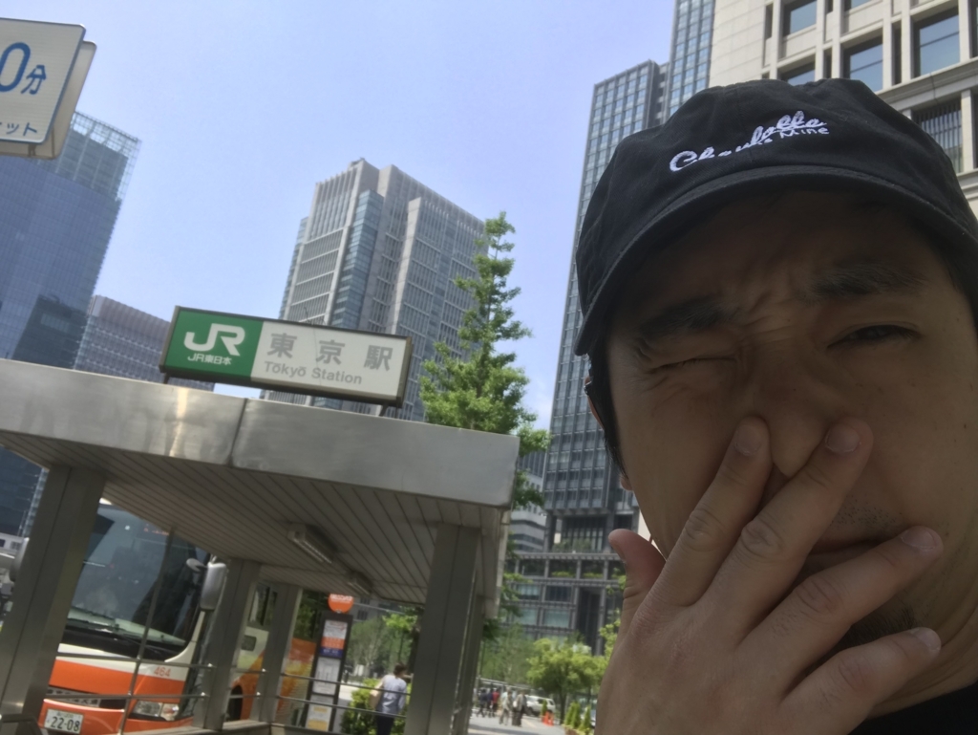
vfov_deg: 44.2
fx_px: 905
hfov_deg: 56.8
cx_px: 489
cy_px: 368
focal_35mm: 32
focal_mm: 2.87
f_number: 2.2
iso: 25
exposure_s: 1/477
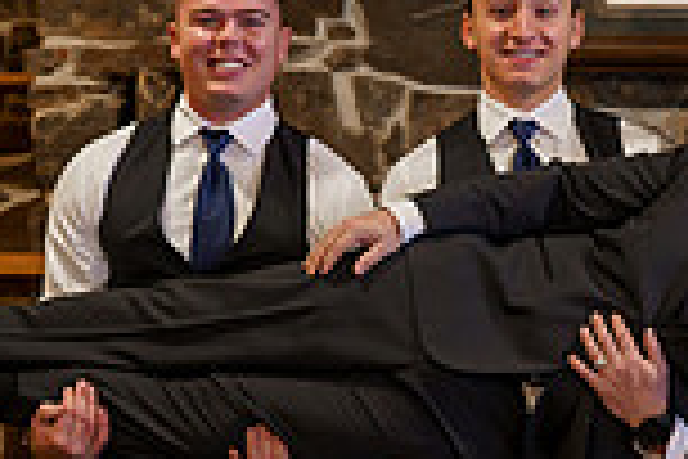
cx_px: 486
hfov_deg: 15.3
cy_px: 511
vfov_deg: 10.1
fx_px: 2561
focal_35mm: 134
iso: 1600
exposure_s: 1/160
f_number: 2.2
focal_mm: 35
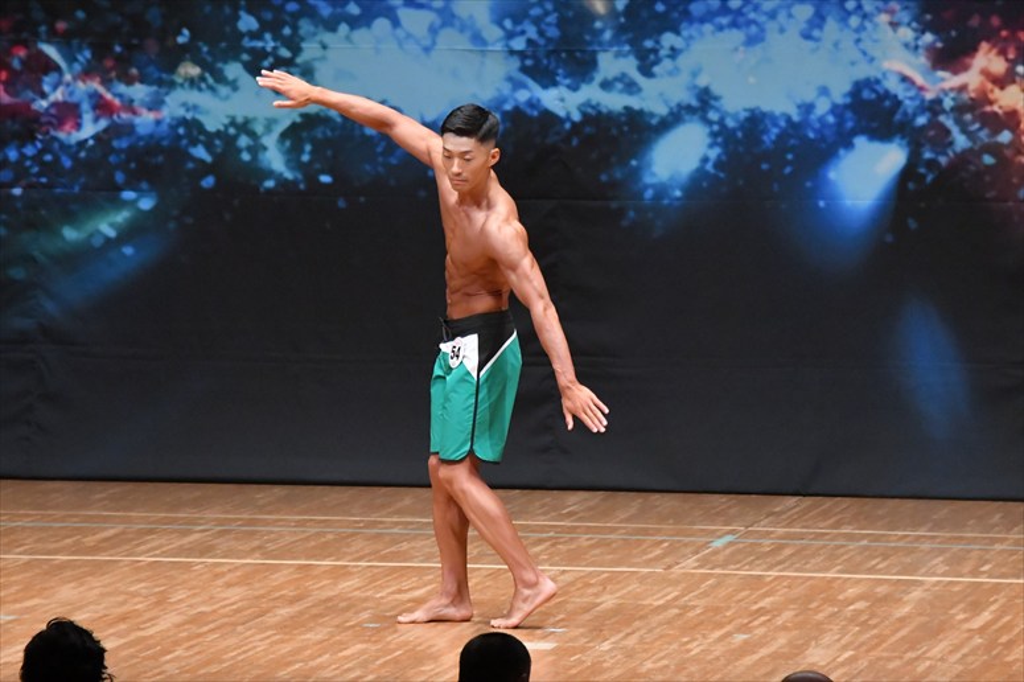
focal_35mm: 270
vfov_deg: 5.1
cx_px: 512
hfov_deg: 7.6
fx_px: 7676
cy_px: 341
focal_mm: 180
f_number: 5.6
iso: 8000
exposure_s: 1/400
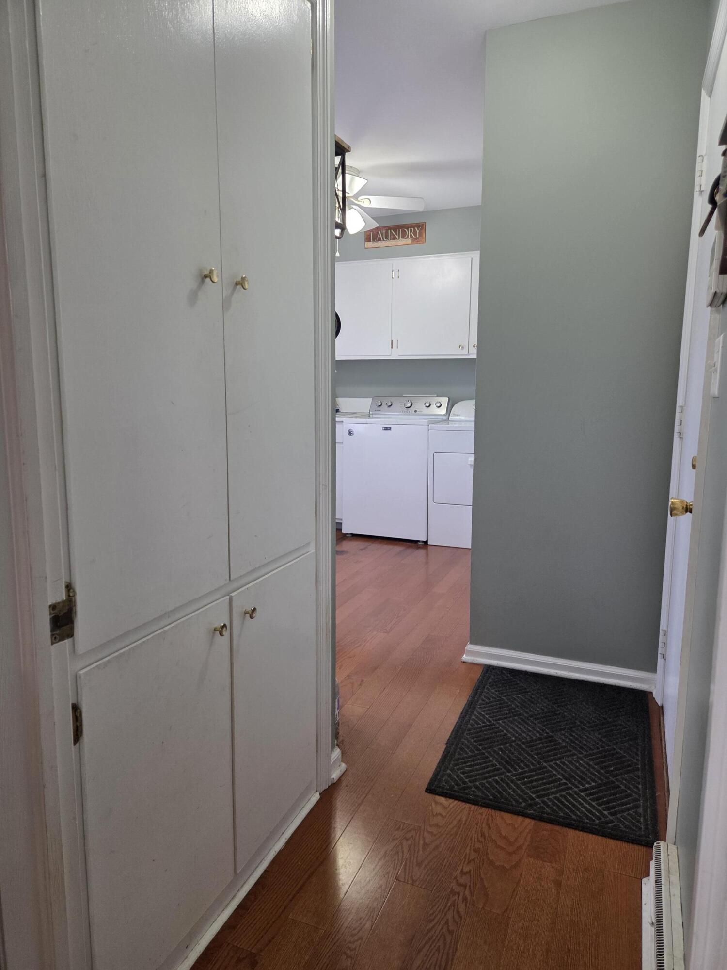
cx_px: 364
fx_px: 644
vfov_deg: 73.9
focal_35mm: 23
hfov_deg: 58.9
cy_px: 485
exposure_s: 1/120
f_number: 1.8
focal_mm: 5.4
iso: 250
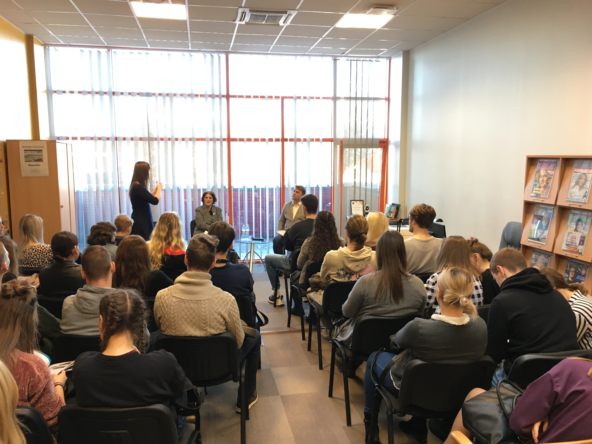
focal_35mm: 29
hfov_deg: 61.7
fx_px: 496
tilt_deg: -7.8
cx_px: 296
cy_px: 222
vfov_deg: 48.2
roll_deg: +1.0
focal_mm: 4.15
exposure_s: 1/33
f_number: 2.2
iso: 125
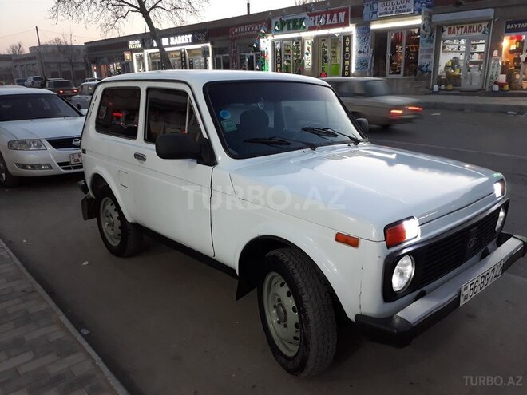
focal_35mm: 27
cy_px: 198
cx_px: 264
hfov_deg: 65.3
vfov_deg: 51.4
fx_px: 411
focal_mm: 3.6
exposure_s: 1/33
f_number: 1.9
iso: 200
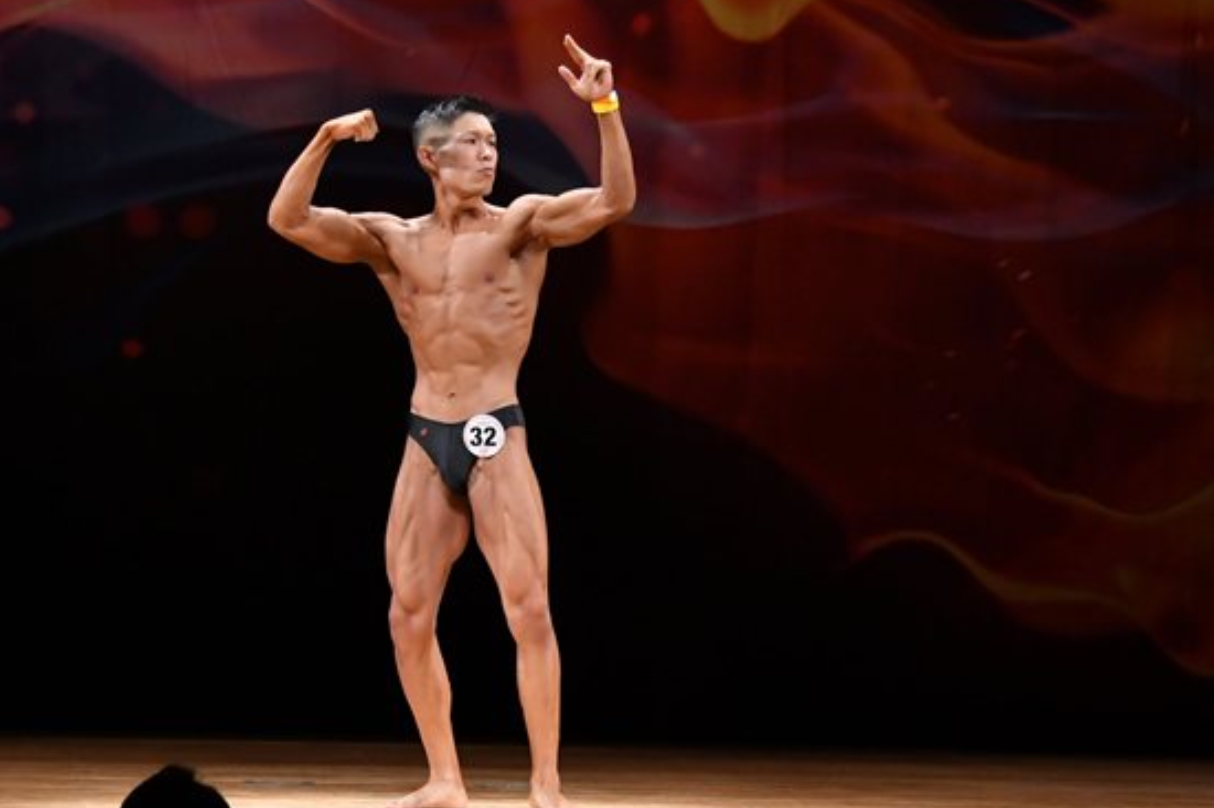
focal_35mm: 245
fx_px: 8257
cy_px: 327
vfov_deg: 5.6
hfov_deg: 8.4
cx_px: 535
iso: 3200
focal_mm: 116
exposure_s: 1/400
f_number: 5.6
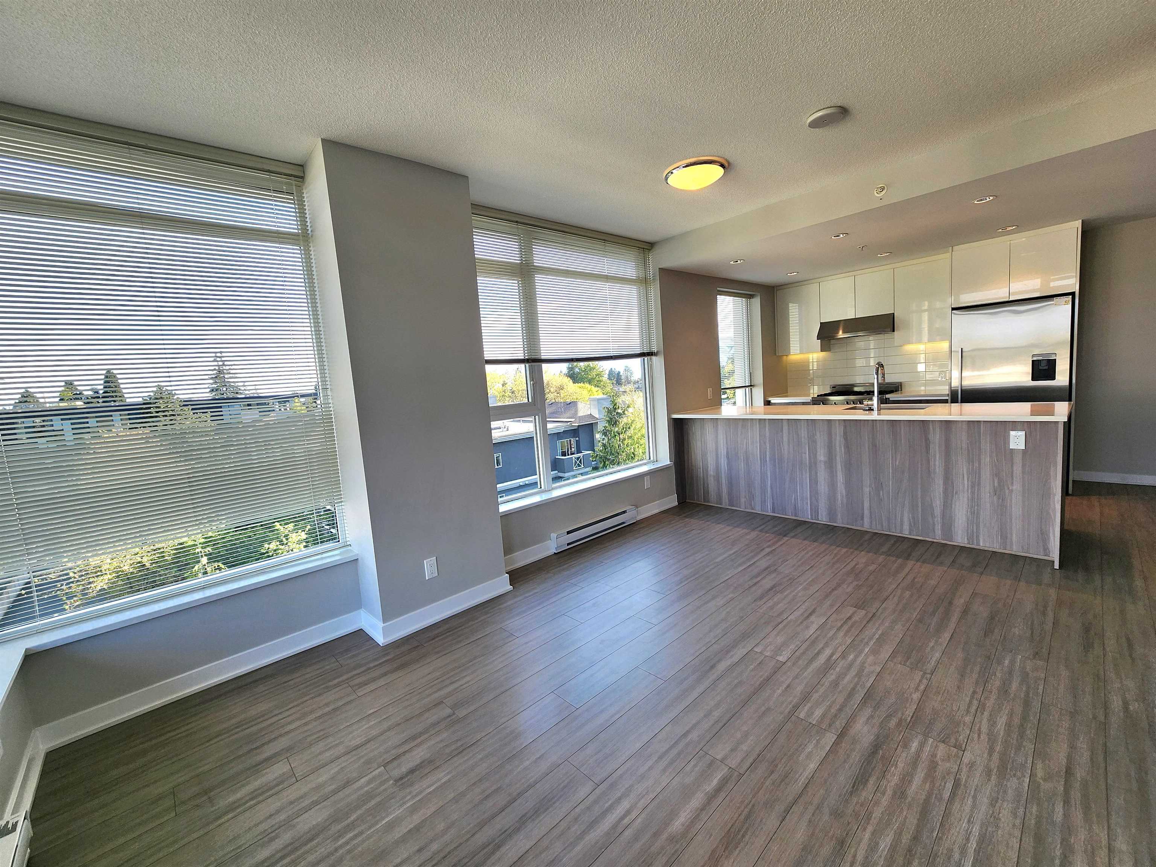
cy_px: 434
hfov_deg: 106.2
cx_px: 578
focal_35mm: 13
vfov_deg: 89.9
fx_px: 434
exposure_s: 1/179
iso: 50
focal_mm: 2.2
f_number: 2.2
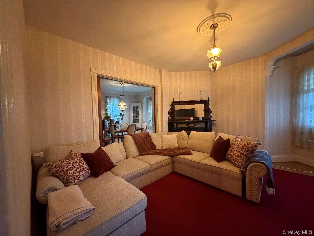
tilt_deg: -2.5
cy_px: 118
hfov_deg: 102.1
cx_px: 157
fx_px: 127
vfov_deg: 85.7
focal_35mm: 14
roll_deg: +0.9
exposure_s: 1/40
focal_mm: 2.22
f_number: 2.2
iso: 1000
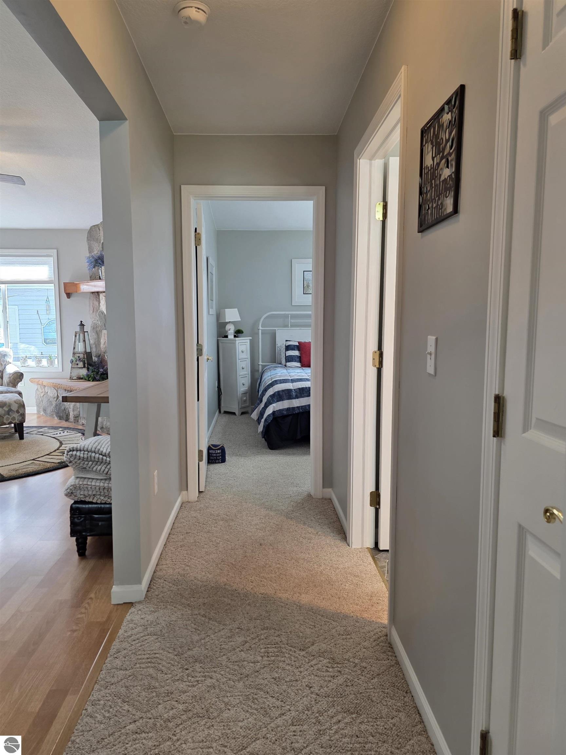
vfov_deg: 73.9
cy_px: 378
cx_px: 283
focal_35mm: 23
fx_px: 501
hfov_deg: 58.9
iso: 125
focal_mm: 6.3
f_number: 1.7
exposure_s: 1/120
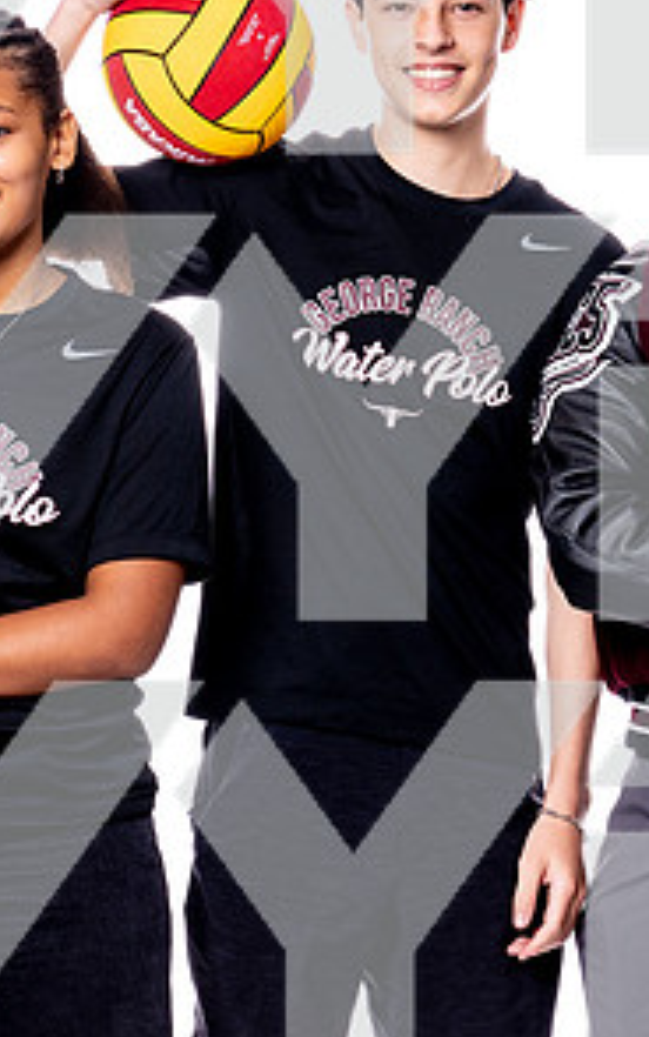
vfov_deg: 12.3
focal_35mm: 170
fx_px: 4806
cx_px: 667
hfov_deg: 7.7
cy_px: 409
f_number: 8
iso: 400
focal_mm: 70
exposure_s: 1/160
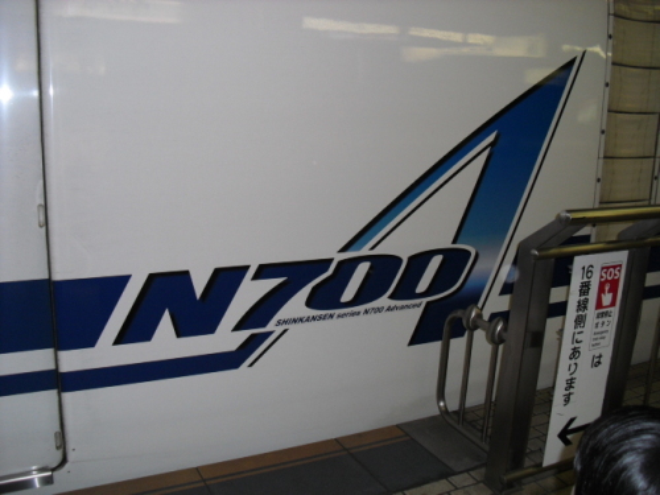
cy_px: 248
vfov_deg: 39.7
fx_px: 686
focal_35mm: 36
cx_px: 330
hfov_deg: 51.4
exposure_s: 1/60
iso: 200
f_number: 3.1
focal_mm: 6.3
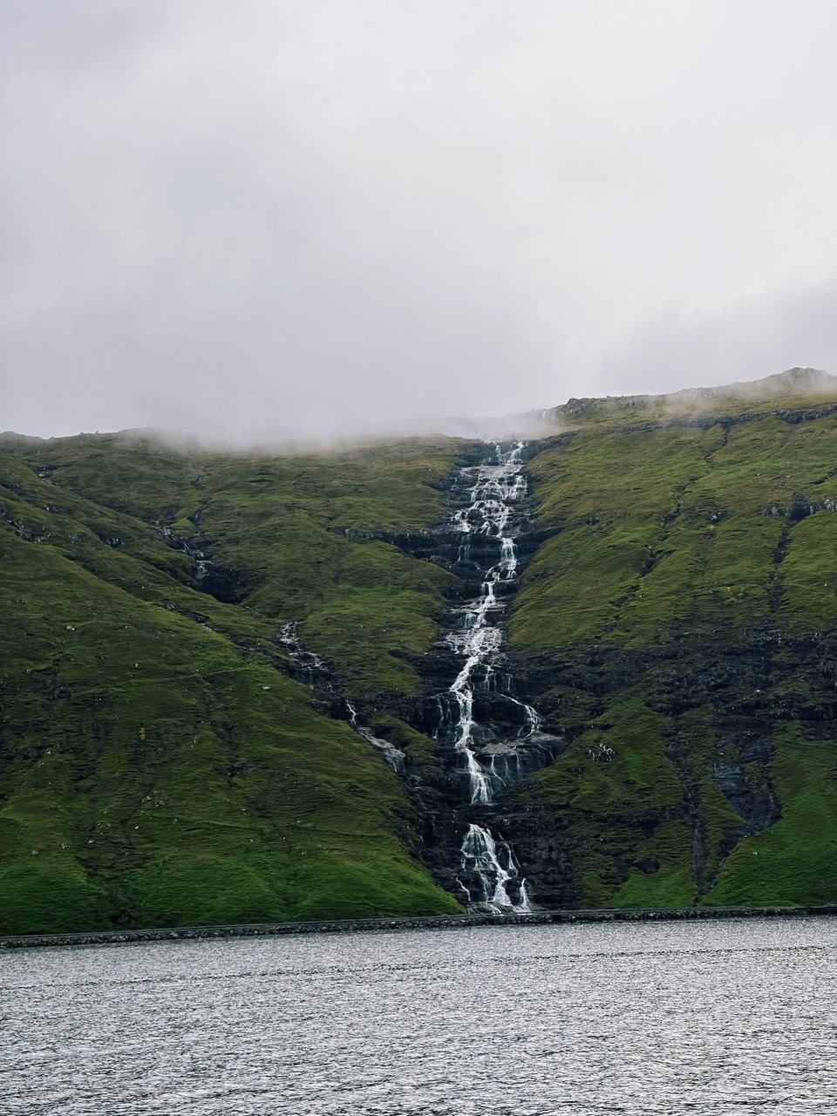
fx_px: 2482
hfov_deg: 19.1
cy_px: 558
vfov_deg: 25.3
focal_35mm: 77
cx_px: 418
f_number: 2.8
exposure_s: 1/1014
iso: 32
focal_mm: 9
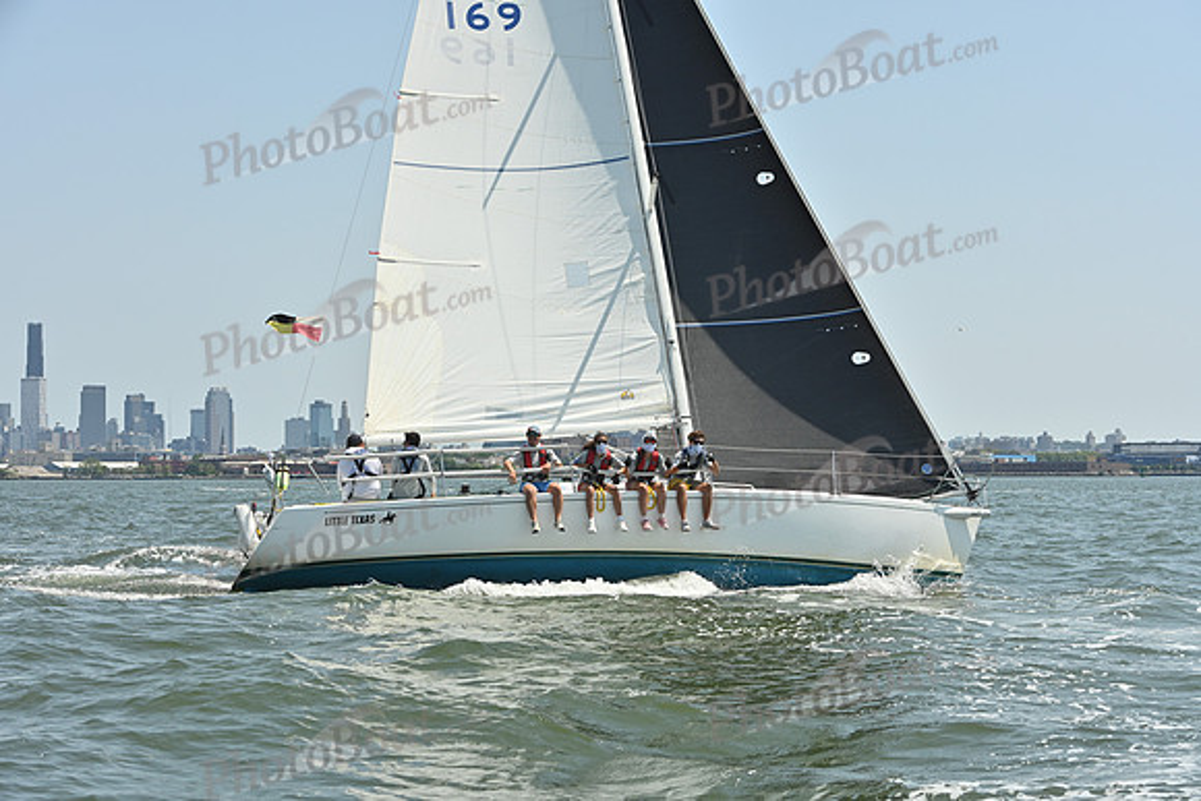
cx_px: 600
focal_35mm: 70
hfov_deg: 28.8
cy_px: 400
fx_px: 2336
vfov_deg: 19.5
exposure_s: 1/1250
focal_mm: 70
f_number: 8
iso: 320
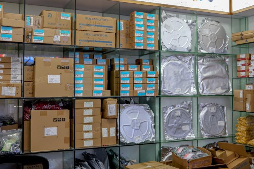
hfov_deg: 43.5
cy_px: 80
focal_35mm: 45
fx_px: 317
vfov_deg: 29.9
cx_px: 144
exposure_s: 1/30
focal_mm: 37
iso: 200
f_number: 4
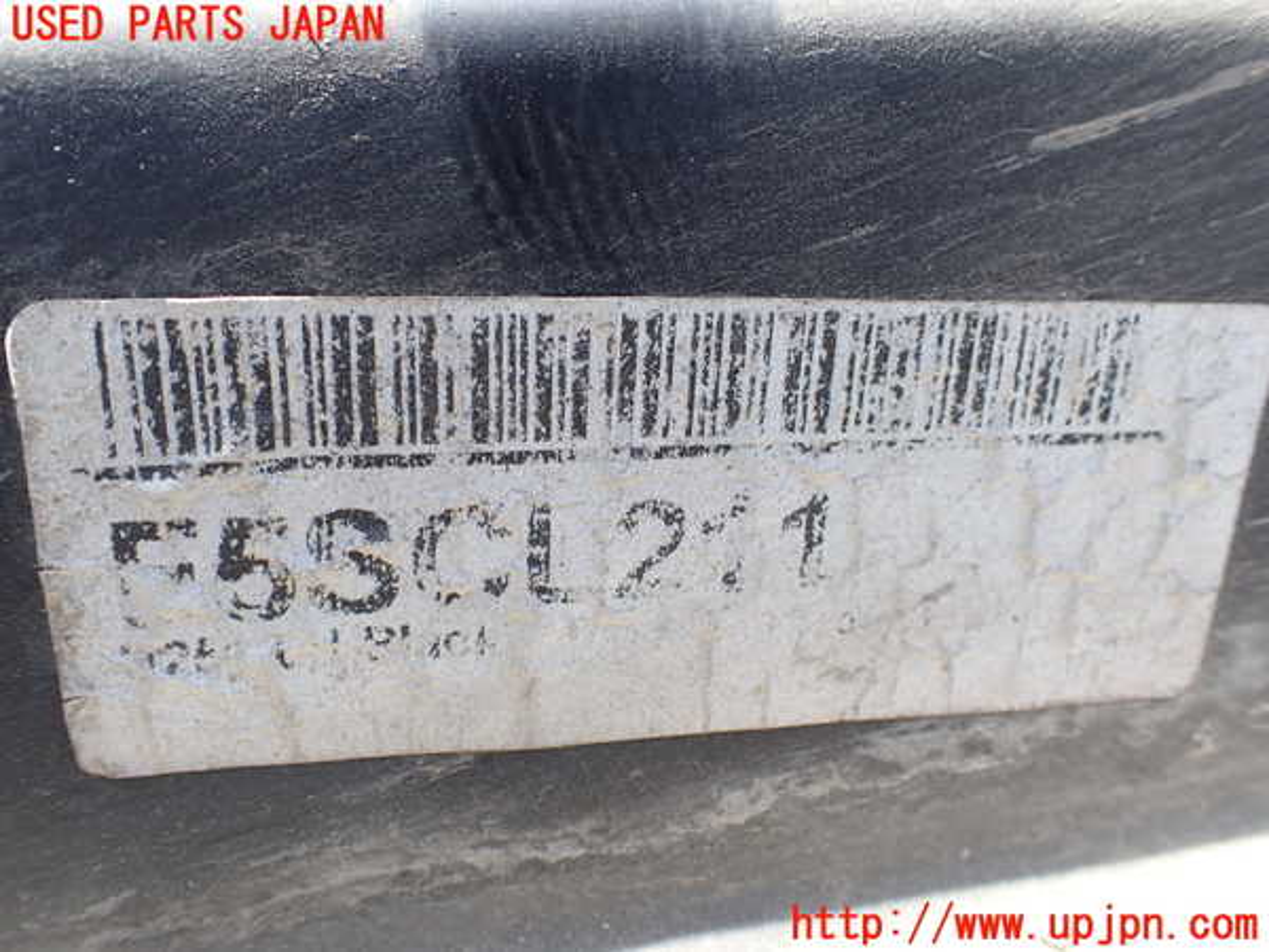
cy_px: 476
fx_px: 1100
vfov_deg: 46.8
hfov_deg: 60.0
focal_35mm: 30
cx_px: 634
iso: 100
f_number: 3.2
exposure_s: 1/250
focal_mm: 5.4
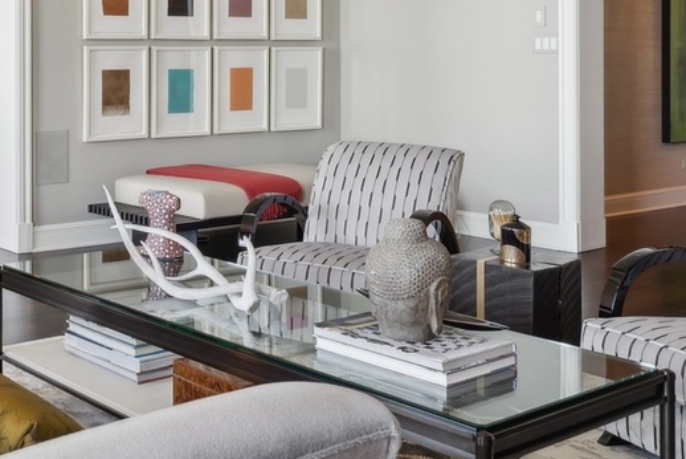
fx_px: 953
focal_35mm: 50
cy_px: 66
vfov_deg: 26.3
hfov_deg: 35.7
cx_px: -3
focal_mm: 16
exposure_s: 1/13
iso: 320
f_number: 8
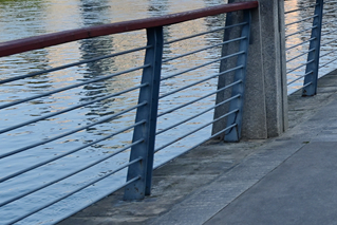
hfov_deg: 17.4
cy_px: 30
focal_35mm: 111
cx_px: 433
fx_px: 1038
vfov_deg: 12.3
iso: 160
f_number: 8
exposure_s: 1/125
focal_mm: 29.5
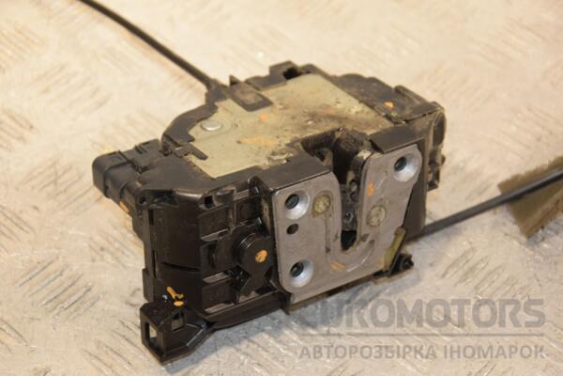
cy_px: 188
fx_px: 1642
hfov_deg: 19.5
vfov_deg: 13.0
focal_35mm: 105
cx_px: 282
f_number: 5.6
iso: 1600
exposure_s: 1/200
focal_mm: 70
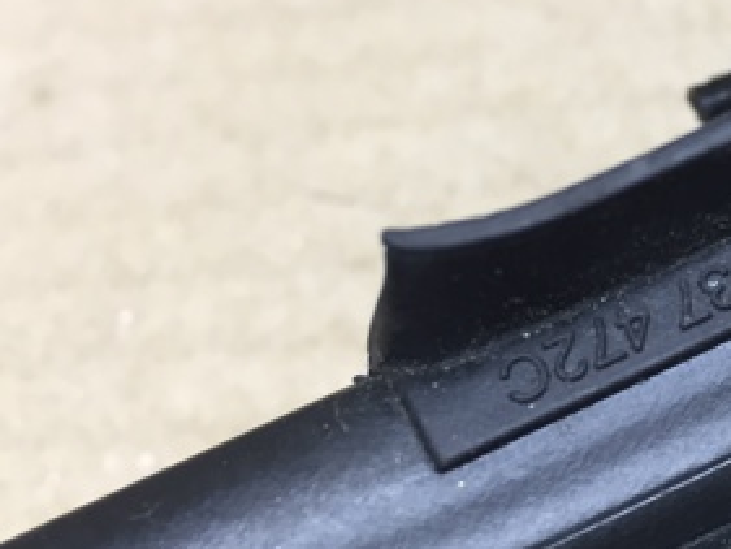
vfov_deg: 22.2
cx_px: 749
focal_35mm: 66
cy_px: 356
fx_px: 1394
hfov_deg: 27.5
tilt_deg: -53.7
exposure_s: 1/33
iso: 100
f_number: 2.2
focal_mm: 4.15
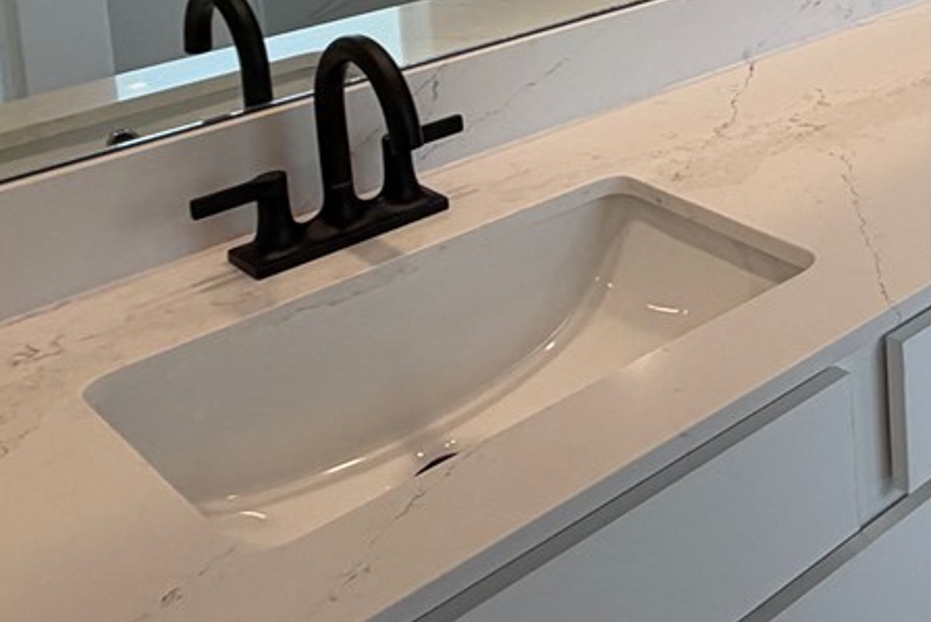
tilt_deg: -6.7
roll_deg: +1.7
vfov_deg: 22.7
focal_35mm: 52
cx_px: 1158
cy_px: -223
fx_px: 1345
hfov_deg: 31.2
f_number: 2.2
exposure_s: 1/120
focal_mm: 2.22
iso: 100
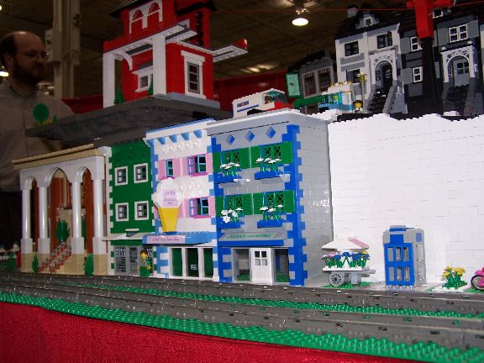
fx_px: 559
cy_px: 182
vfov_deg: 36.0
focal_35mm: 40
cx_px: 242
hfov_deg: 46.8
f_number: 2.8
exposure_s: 1/60
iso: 140
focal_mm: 6.7
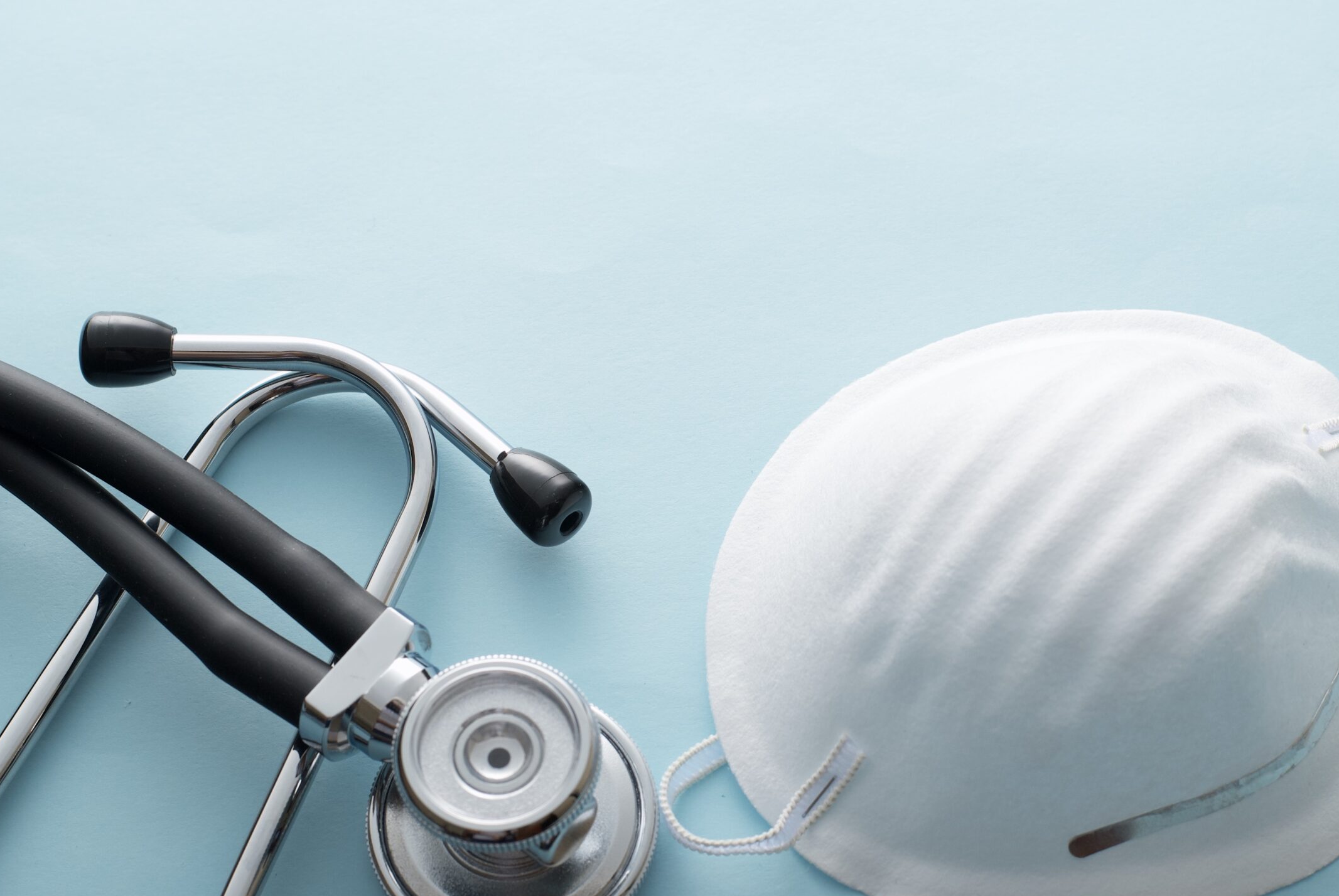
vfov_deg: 15.2
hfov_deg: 22.6
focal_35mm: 90
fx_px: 3352
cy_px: 417
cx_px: 719
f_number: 8
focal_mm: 50
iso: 100
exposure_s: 1/160
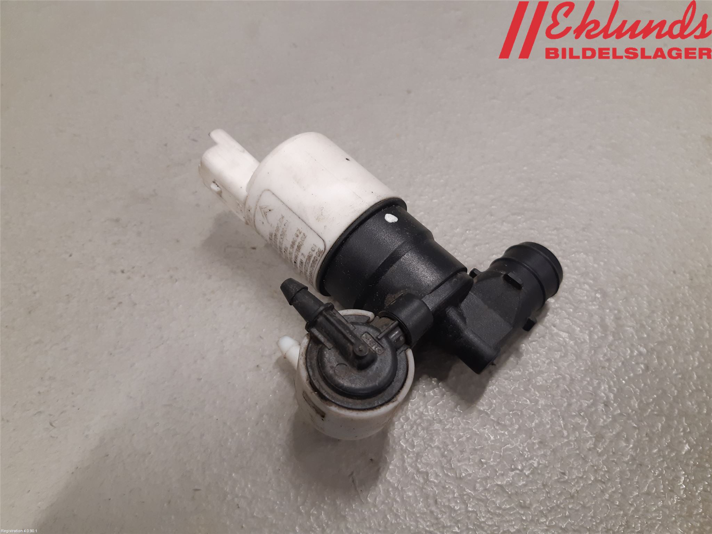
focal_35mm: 26
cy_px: 267
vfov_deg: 53.1
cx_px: 356
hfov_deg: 67.3
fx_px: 535
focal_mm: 3.93
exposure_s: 1/50
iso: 100
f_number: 1.7
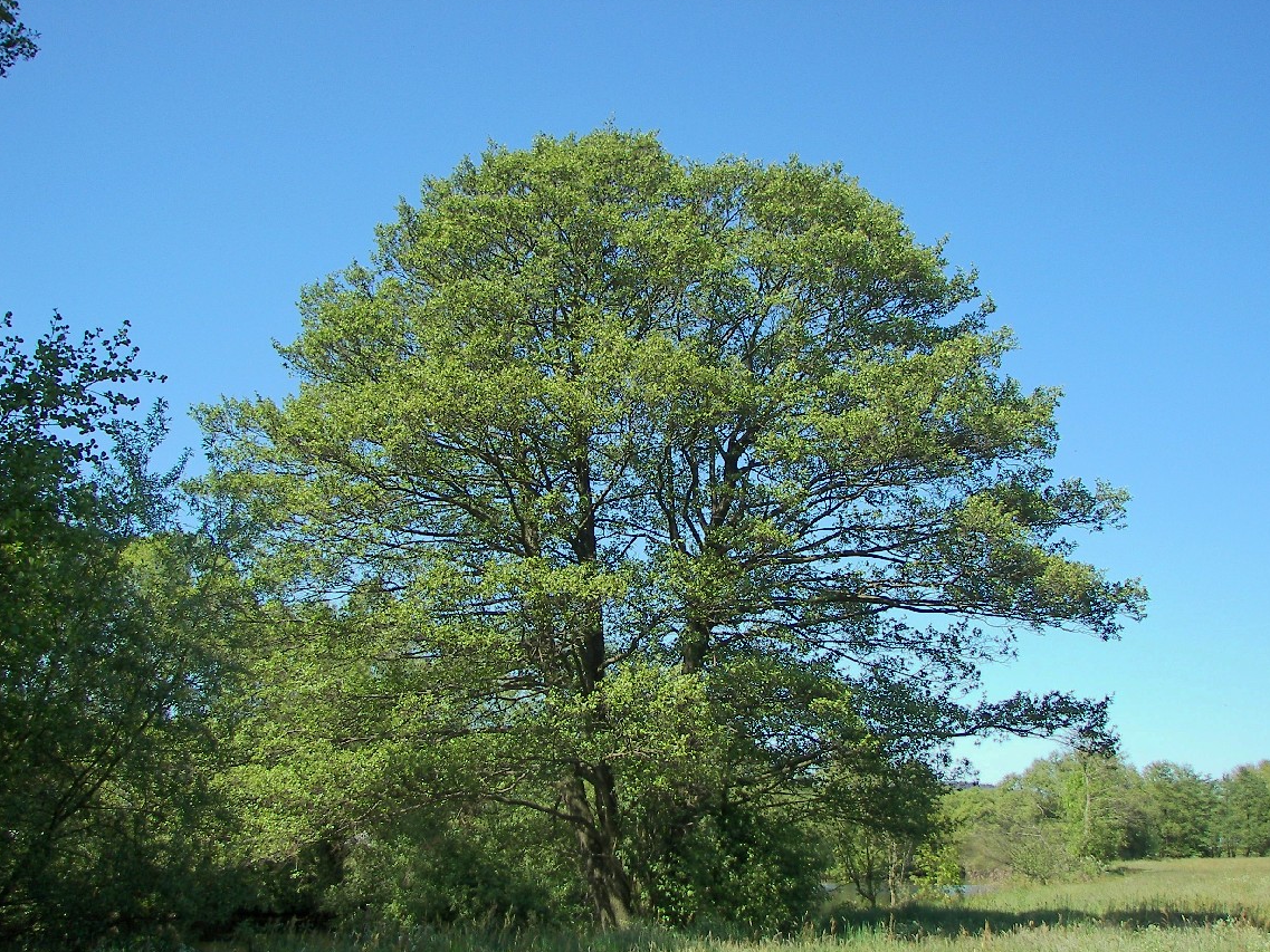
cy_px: 494
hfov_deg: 49.0
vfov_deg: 37.7
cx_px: 650
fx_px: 1394
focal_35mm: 38
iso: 50
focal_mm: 6
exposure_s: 1/400
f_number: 2.8
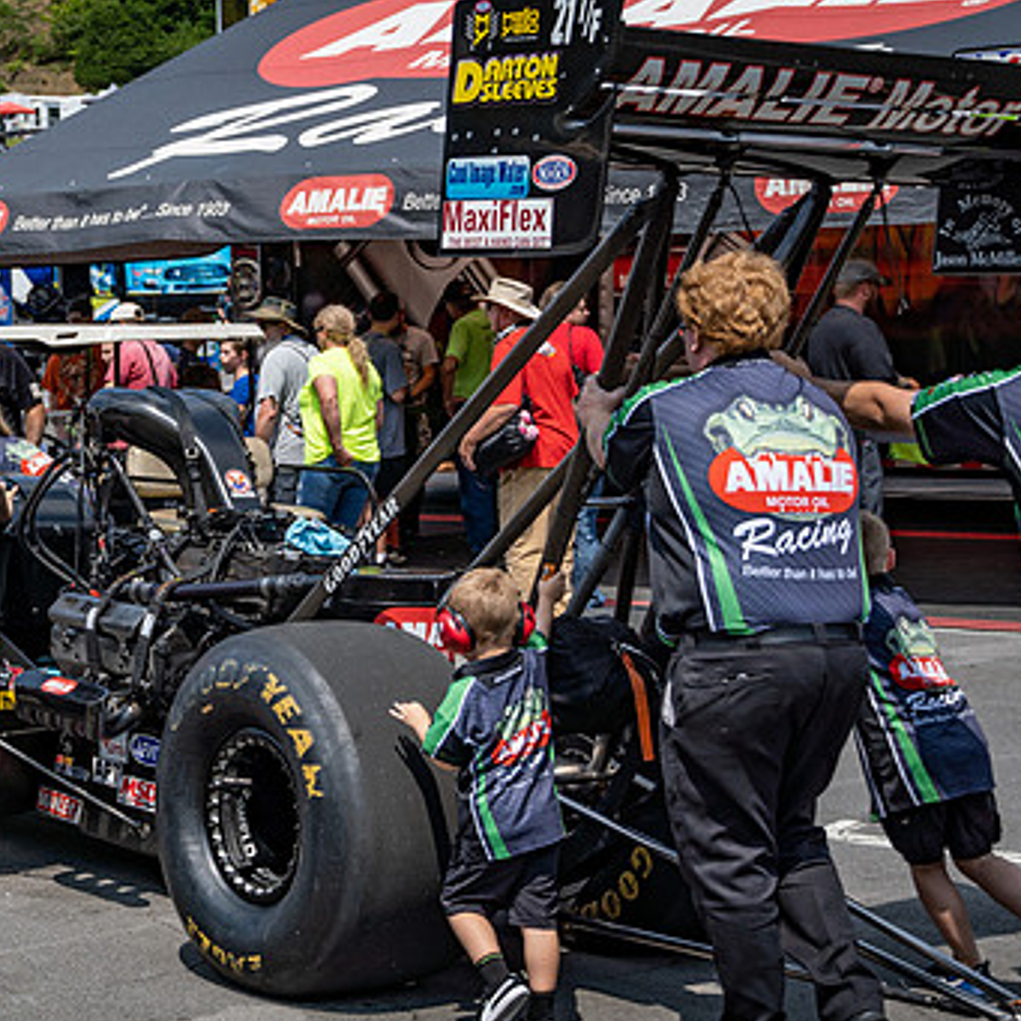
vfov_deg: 21.9
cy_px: 567
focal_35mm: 79
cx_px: 142
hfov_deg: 21.5
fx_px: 2636
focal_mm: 34
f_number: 4.5
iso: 100
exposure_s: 1/1000
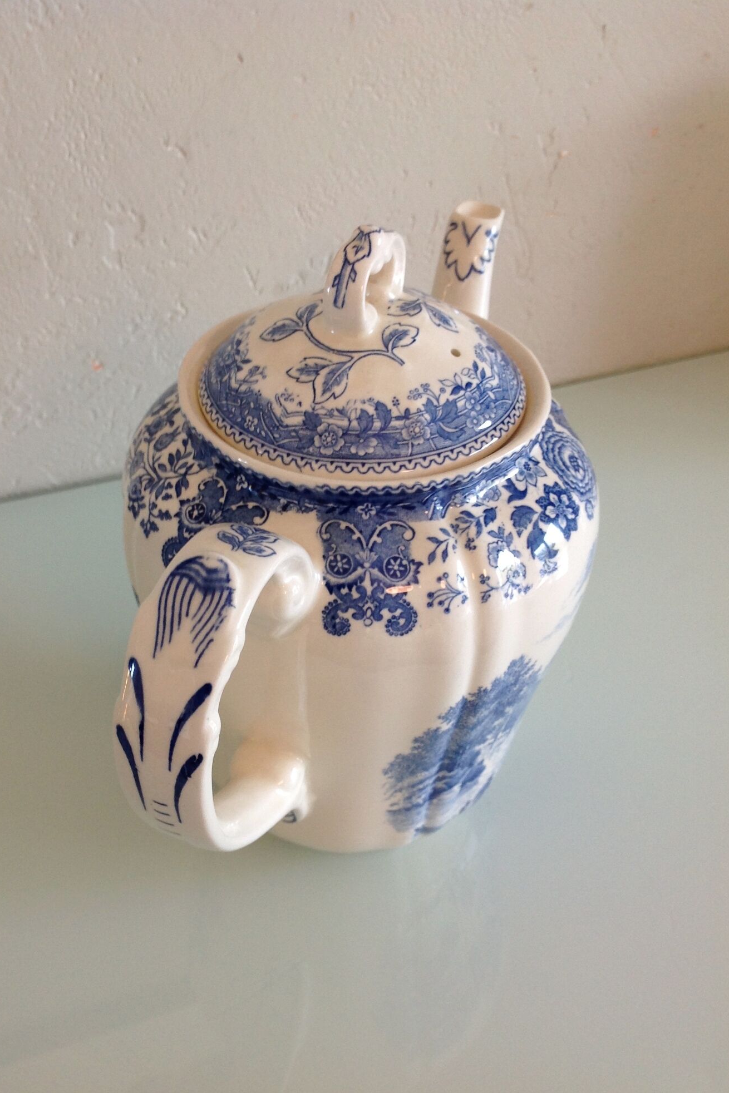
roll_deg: +1.5
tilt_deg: -40.4
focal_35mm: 37
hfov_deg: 35.9
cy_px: 555
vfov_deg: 51.9
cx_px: 329
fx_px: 1124
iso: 64
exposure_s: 1/15
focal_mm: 4.28
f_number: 2.4
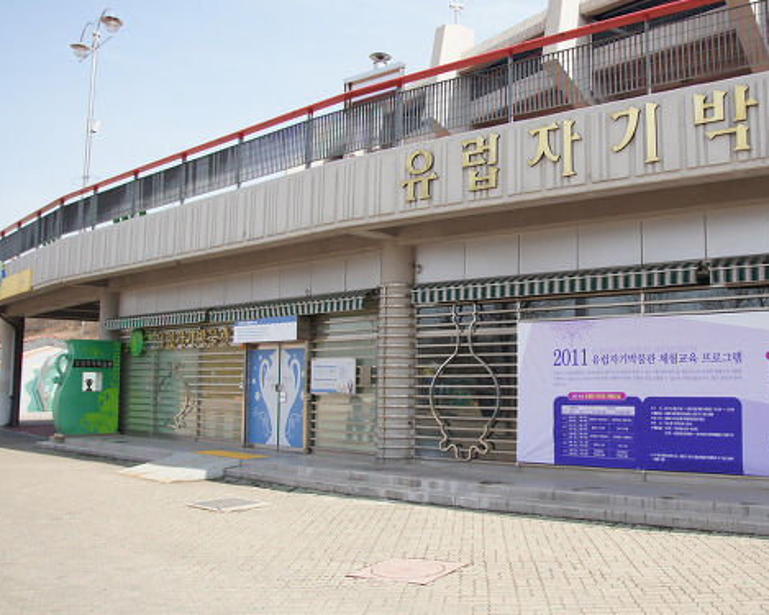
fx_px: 743
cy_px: 308
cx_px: 513
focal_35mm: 33
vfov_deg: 45.0
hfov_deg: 53.6
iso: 100
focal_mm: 17
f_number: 4
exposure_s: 1/500
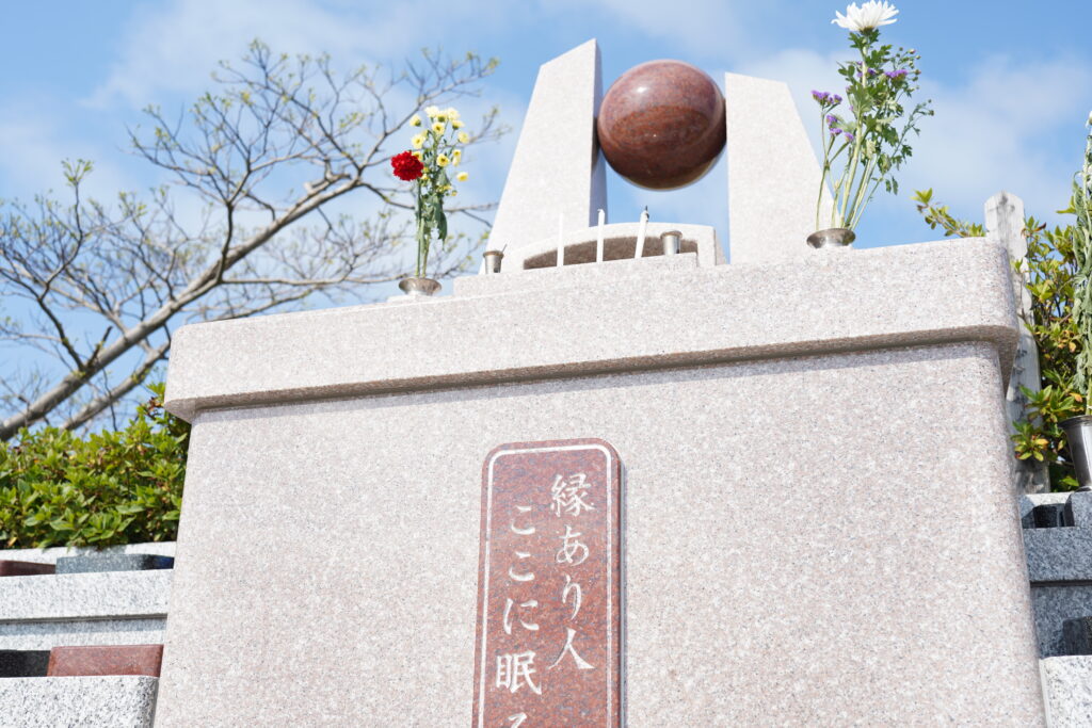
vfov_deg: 34.2
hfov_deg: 49.5
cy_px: 364
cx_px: 546
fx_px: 1183
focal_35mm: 39
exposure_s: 1/400
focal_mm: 39
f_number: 5.6
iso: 100
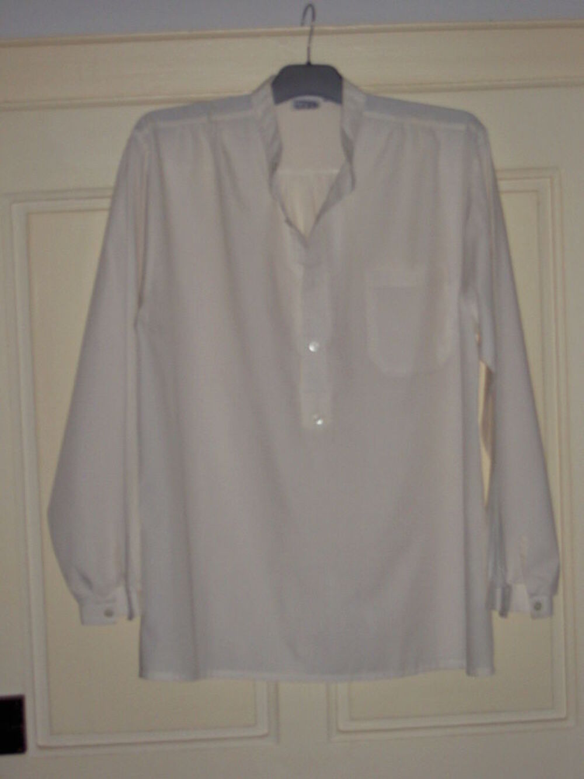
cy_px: 390
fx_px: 1552
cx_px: 292
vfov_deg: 28.2
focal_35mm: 69
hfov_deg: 21.3
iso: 200
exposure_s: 1/80
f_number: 3.7
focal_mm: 14.2
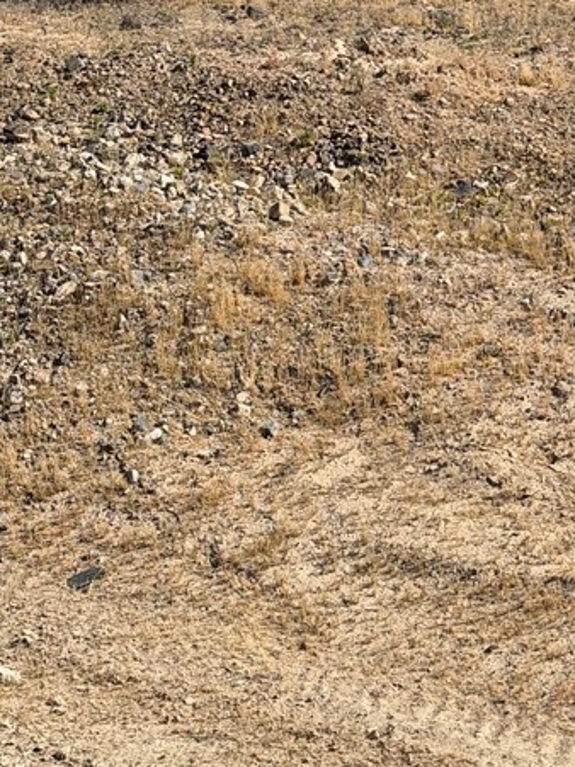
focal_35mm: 109
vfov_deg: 17.7
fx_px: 2415
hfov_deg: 13.3
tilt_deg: -4.7
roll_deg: -1.6
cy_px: 34
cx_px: 638
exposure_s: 1/7874
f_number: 1.78
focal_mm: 6.76
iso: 64
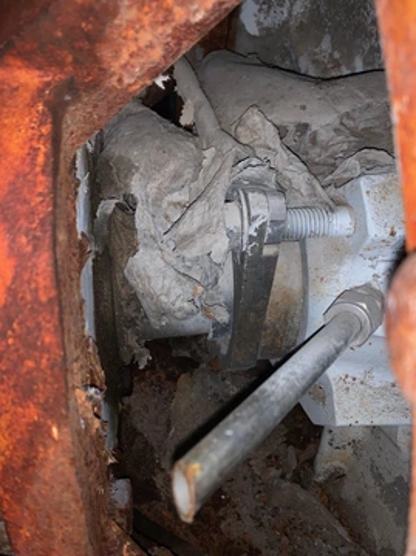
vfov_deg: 61.7
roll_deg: -1.5
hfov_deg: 48.2
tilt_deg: -14.8
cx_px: 213
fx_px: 465
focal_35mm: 29
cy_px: 274
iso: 40
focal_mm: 4.25
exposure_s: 1/48
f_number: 1.8
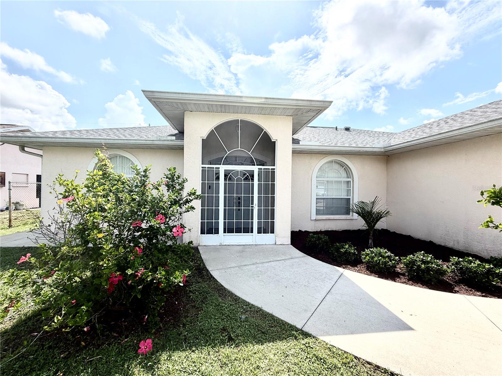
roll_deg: -0.7
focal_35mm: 14
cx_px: 251
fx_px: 203
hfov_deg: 102.1
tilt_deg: +0.0
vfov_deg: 85.7
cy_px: 188
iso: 20
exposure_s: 1/1312
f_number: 2.2
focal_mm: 2.22
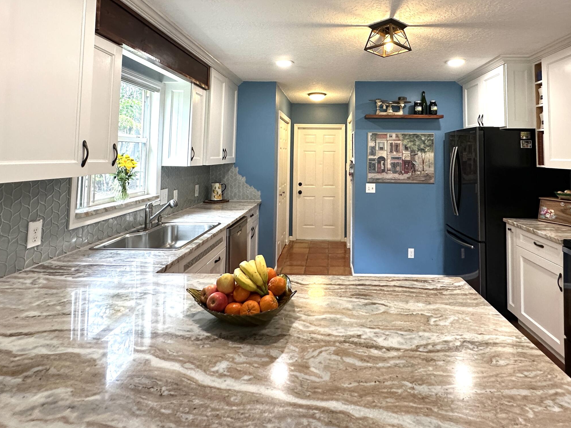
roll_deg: -0.8
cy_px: 132
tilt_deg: +3.4
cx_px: 320
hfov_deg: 78.7
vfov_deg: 61.4
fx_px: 346
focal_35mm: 21
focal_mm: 2.22
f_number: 2.2
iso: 200
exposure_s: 1/120
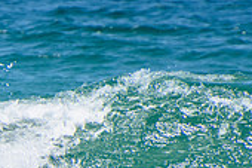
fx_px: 14322
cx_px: -165
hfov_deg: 1.0
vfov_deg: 0.7
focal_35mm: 2048
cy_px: 239
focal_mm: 400
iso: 360
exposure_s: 1/2000
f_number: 5.6
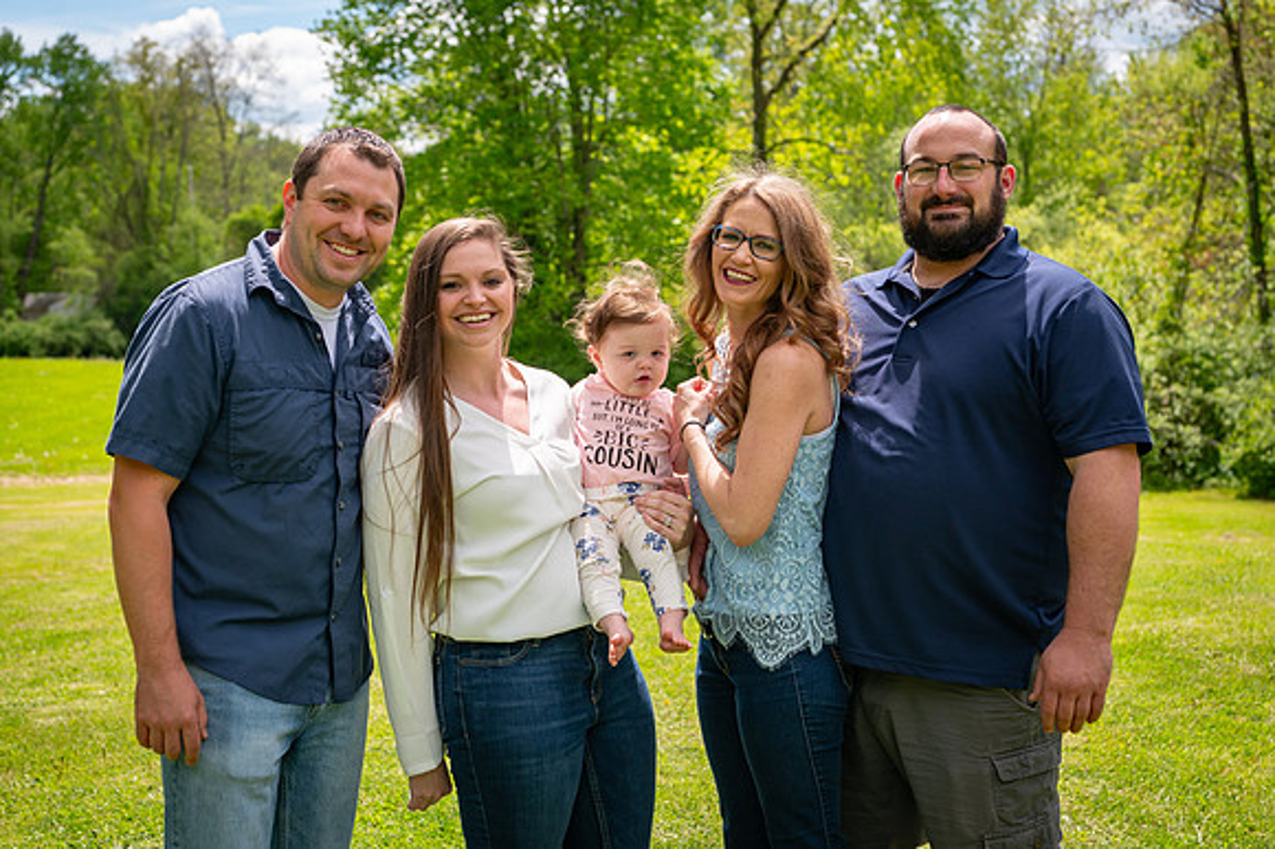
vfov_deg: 24.8
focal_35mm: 55
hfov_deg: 36.5
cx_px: 648
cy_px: 394
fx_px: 1931
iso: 400
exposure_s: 1/1600
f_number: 5
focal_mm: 50
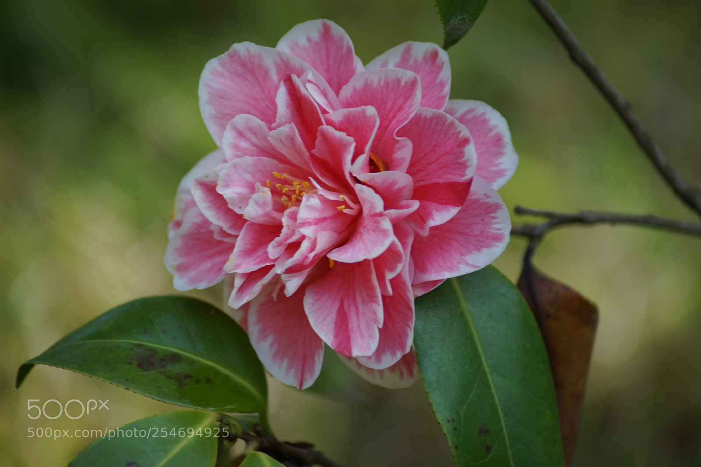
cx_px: 350
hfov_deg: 6.9
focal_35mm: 300
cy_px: 234
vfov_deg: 4.6
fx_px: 5840
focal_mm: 300
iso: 400
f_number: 5.6
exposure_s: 1/320
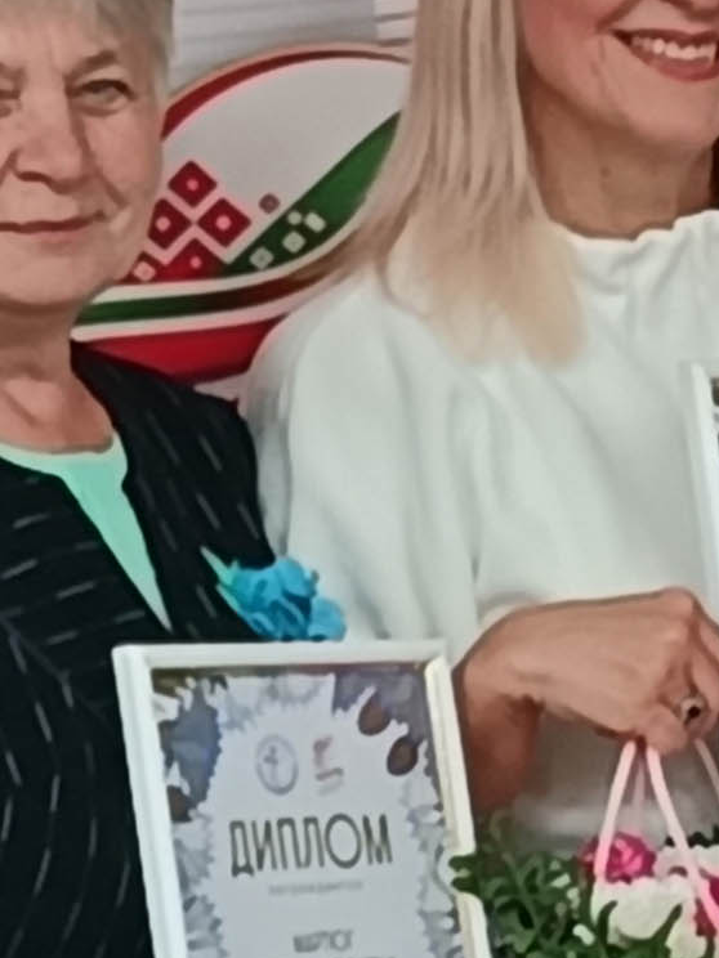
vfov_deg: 6.6
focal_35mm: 301
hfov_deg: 4.7
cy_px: 918
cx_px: 2247
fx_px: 8336
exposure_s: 1/50
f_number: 1.75
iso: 680
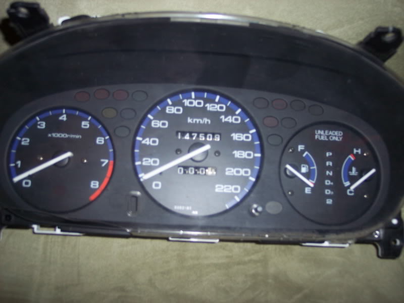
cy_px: 152
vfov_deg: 36.8
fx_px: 455
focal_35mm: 39
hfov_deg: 47.9
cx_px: 202
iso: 100
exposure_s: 1/60
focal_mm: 8
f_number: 2.8
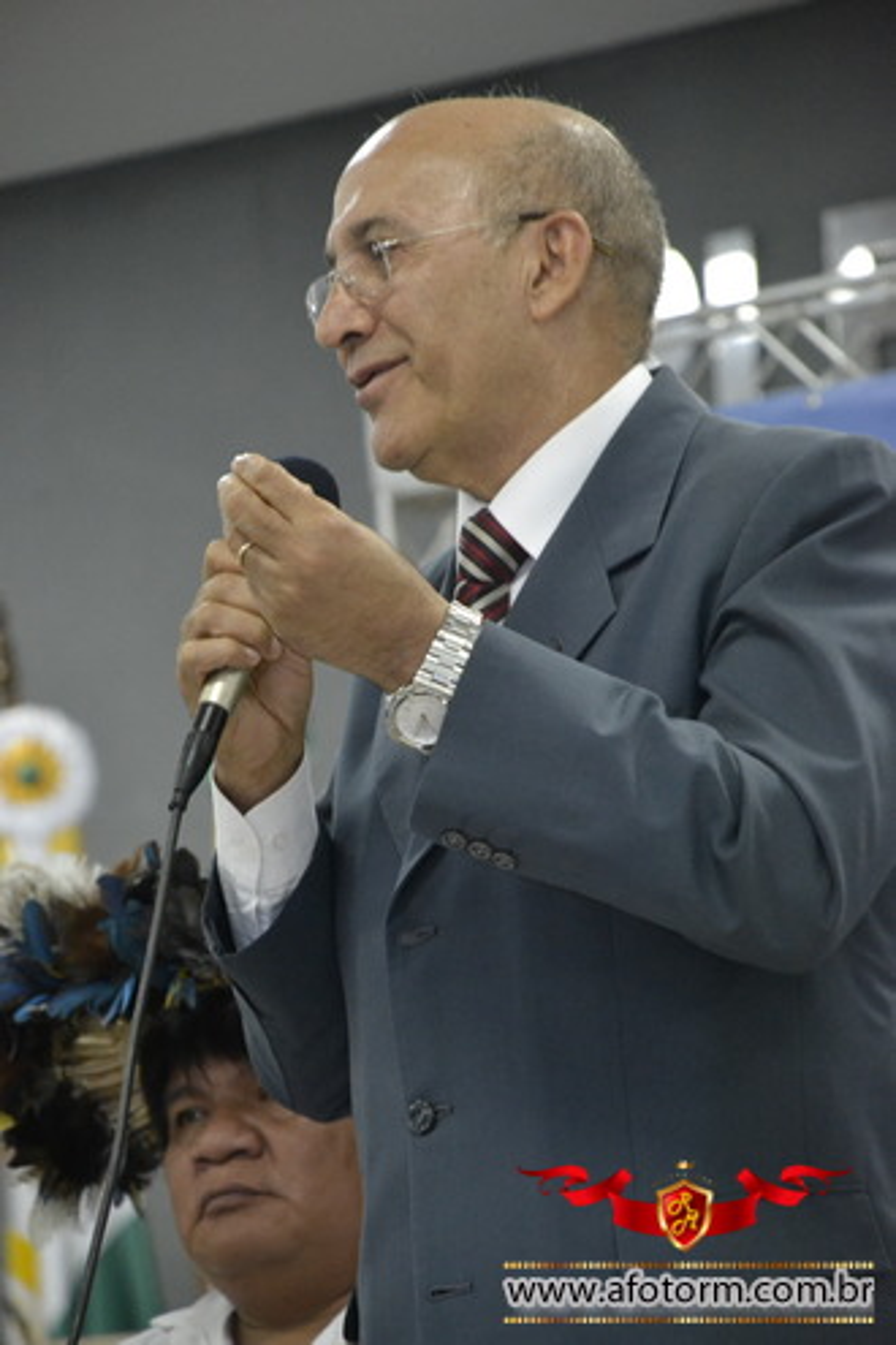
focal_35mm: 202
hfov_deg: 6.8
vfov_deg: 10.2
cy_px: 672
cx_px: 448
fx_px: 7559
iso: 3200
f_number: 5.6
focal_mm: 135
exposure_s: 1/60
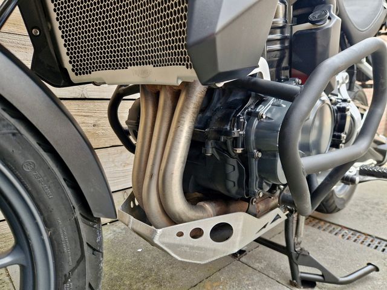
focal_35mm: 23
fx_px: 257
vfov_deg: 58.9
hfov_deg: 73.9
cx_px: 194
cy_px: 145
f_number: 1.8
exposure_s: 1/180
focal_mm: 5.4
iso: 80
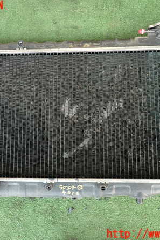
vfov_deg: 54.5
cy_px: 120
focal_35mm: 35
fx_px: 233
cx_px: 67
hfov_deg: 37.7
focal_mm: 4.5
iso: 100
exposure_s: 1/60
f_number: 2
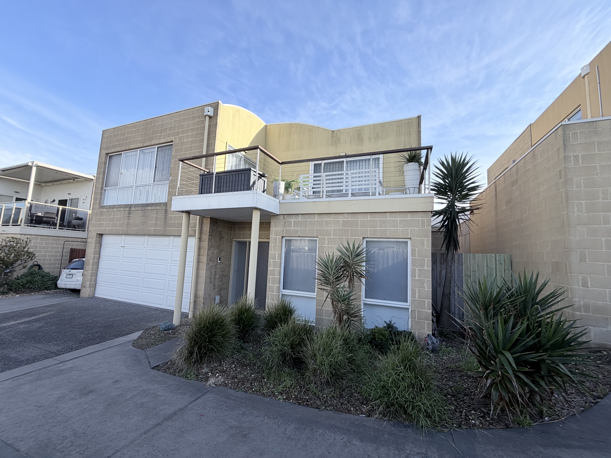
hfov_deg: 102.1
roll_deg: -3.0
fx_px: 247
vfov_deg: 85.7
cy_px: 229
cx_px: 306
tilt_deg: +7.2
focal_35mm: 14
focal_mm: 2.22
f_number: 2.2
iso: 40
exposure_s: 1/619
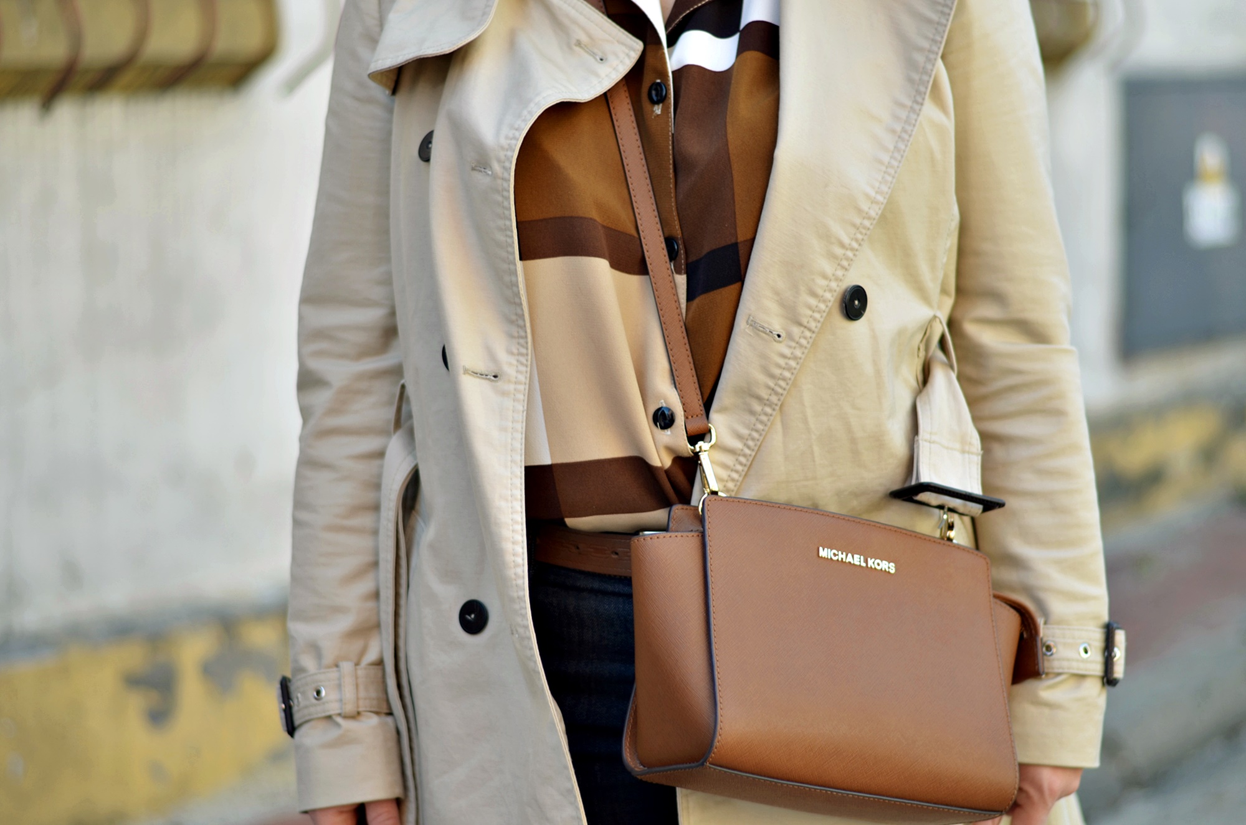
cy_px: 412
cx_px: 623
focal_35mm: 75
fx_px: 2591
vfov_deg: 18.1
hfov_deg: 27.0
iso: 100
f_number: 1.8
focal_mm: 50
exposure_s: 1/400
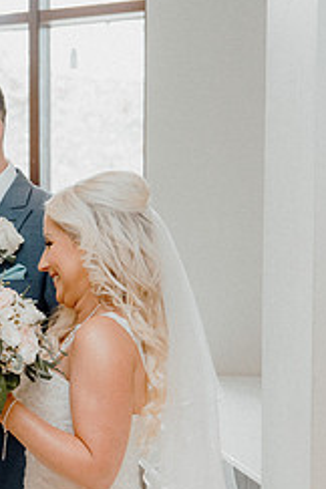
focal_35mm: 93
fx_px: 1263
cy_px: 375
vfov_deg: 21.7
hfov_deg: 14.3
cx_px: -44
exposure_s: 1/200
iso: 2500
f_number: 3.5
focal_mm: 39
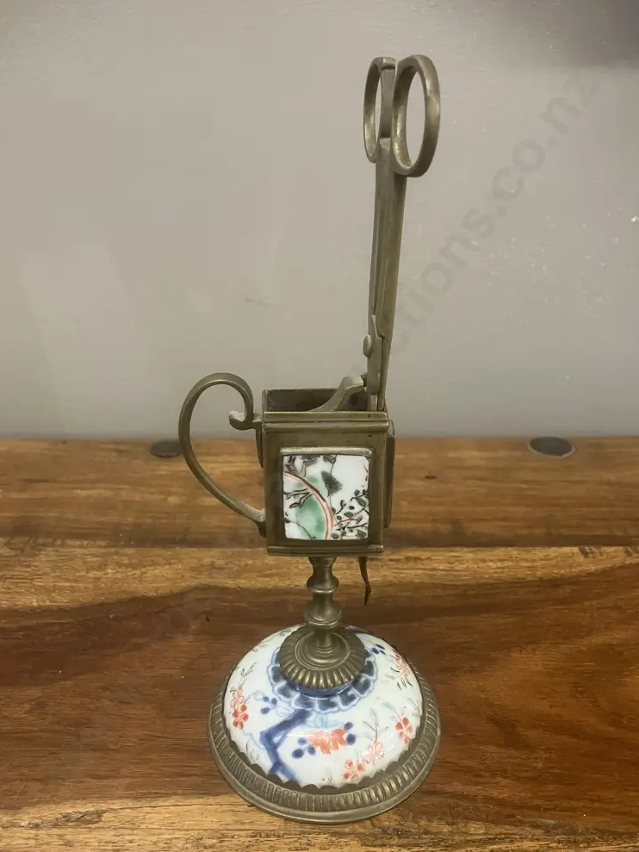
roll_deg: +0.9
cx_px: 323
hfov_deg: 48.2
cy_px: 430
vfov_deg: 61.7
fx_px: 714
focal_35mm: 29
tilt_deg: -27.3
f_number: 1.8
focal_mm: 3.99
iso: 320
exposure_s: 1/50
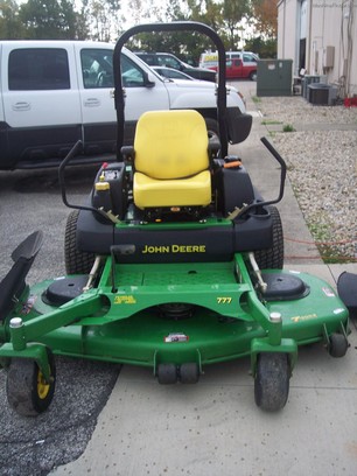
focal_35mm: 39
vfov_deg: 47.9
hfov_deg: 36.8
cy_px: 238
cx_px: 178
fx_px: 536
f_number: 2.8
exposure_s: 1/60
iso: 100
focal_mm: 8
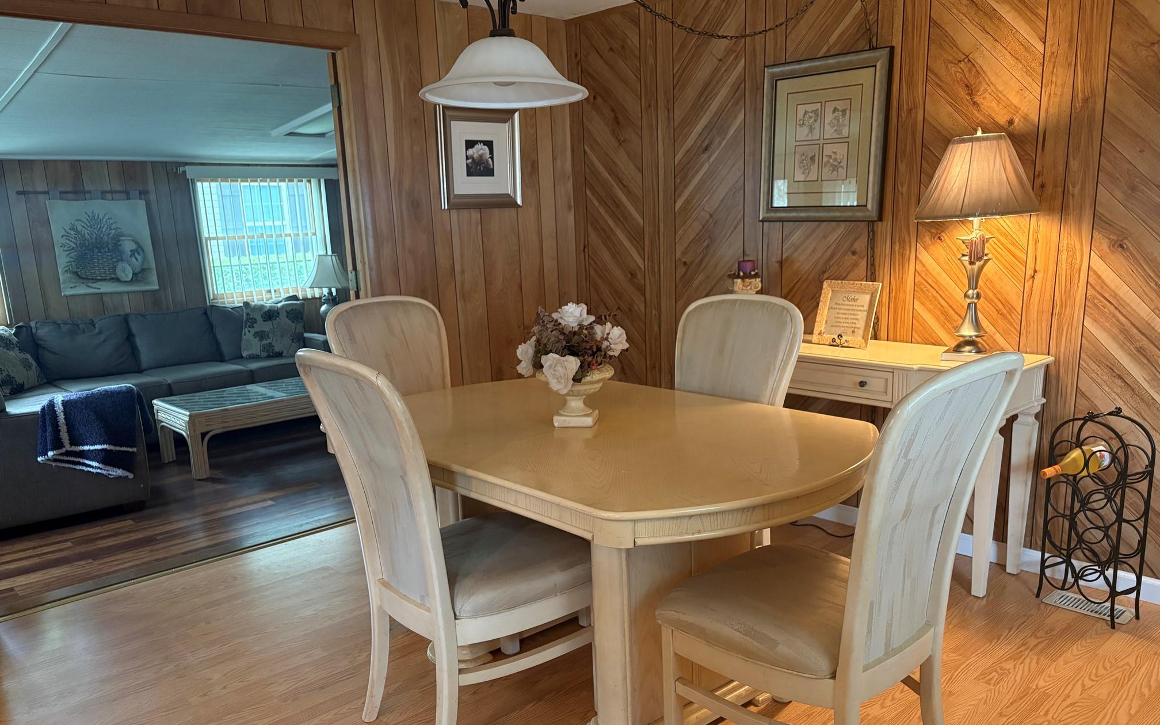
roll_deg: +1.6
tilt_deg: -13.6
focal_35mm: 28
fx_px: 885
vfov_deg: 44.3
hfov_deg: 66.5
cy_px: 430
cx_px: 587
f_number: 1.6
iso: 320
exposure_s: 1/60
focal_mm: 5.96
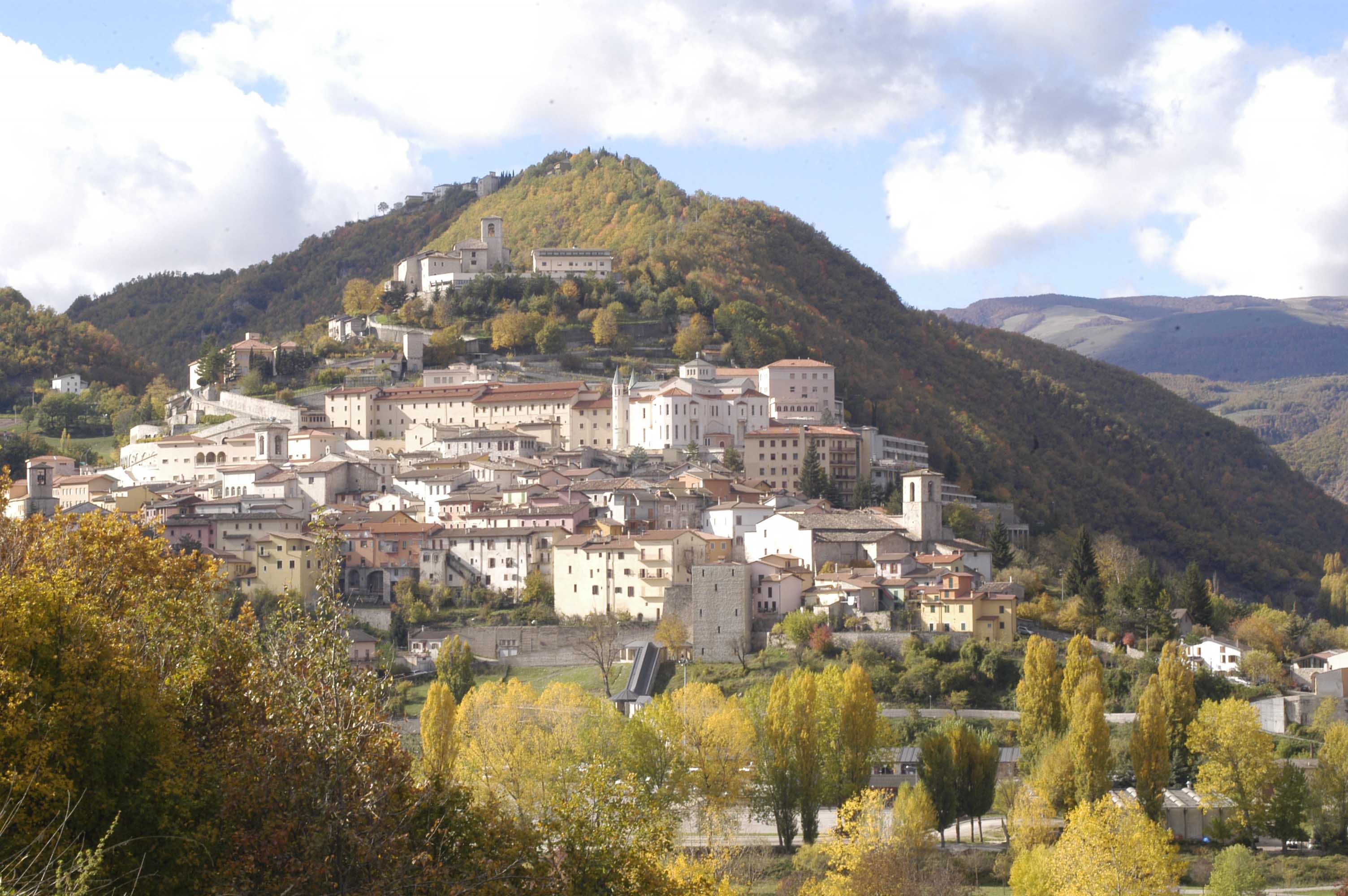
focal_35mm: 78
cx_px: 674
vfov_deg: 17.5
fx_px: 2918
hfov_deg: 26.0
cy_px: 448
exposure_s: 1/100
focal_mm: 52
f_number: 18
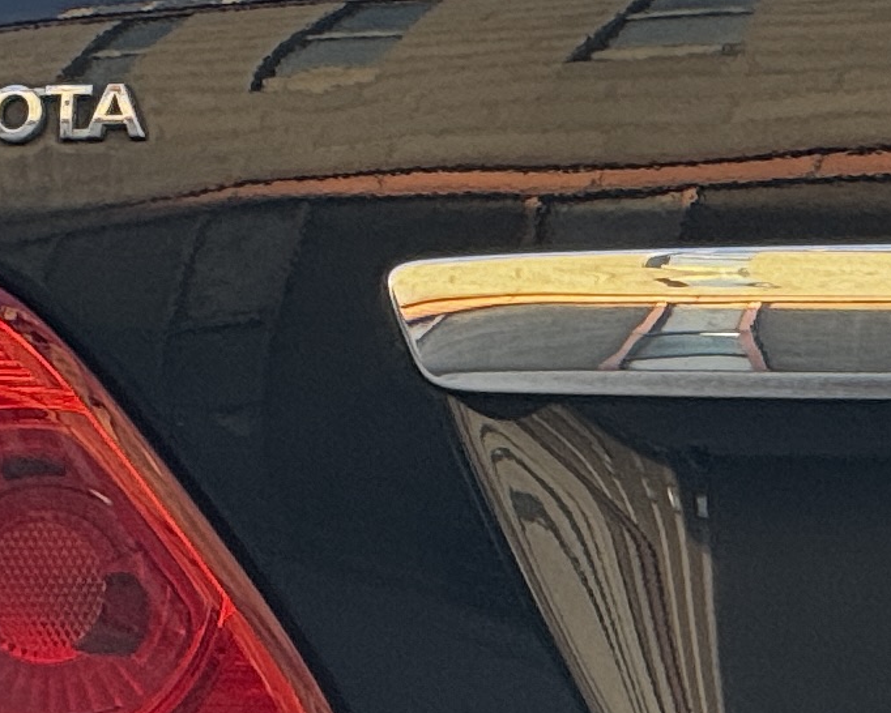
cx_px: 1326
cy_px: 887
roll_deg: +1.1
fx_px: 18253
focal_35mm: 692
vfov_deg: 2.2
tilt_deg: -0.7
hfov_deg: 2.8
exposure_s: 1/139
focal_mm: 15.66
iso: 50
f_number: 2.8
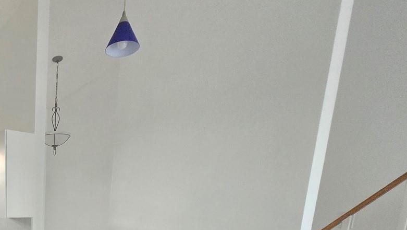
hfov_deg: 53.9
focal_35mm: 29
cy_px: 278
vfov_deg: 32.9
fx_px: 313
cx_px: 13
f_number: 2.2
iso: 320
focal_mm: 1.7
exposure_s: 1/60
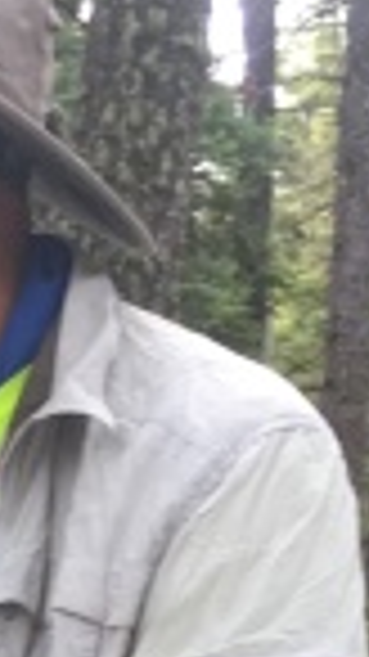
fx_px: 3013
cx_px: -680
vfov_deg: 11.8
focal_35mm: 173
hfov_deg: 6.5
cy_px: 1058
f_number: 2.2
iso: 32
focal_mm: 4.15
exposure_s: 1/120
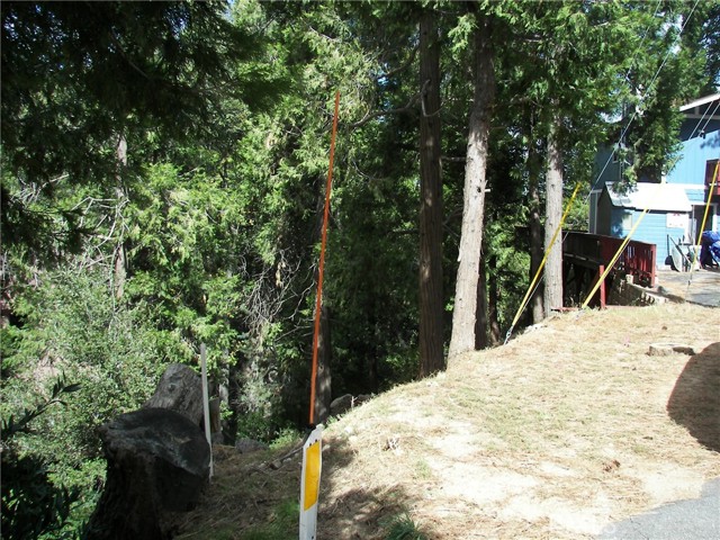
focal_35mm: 36
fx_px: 749
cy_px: 270
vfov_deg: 39.7
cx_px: 360
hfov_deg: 51.4
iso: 50
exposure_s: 1/400
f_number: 2.8
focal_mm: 6
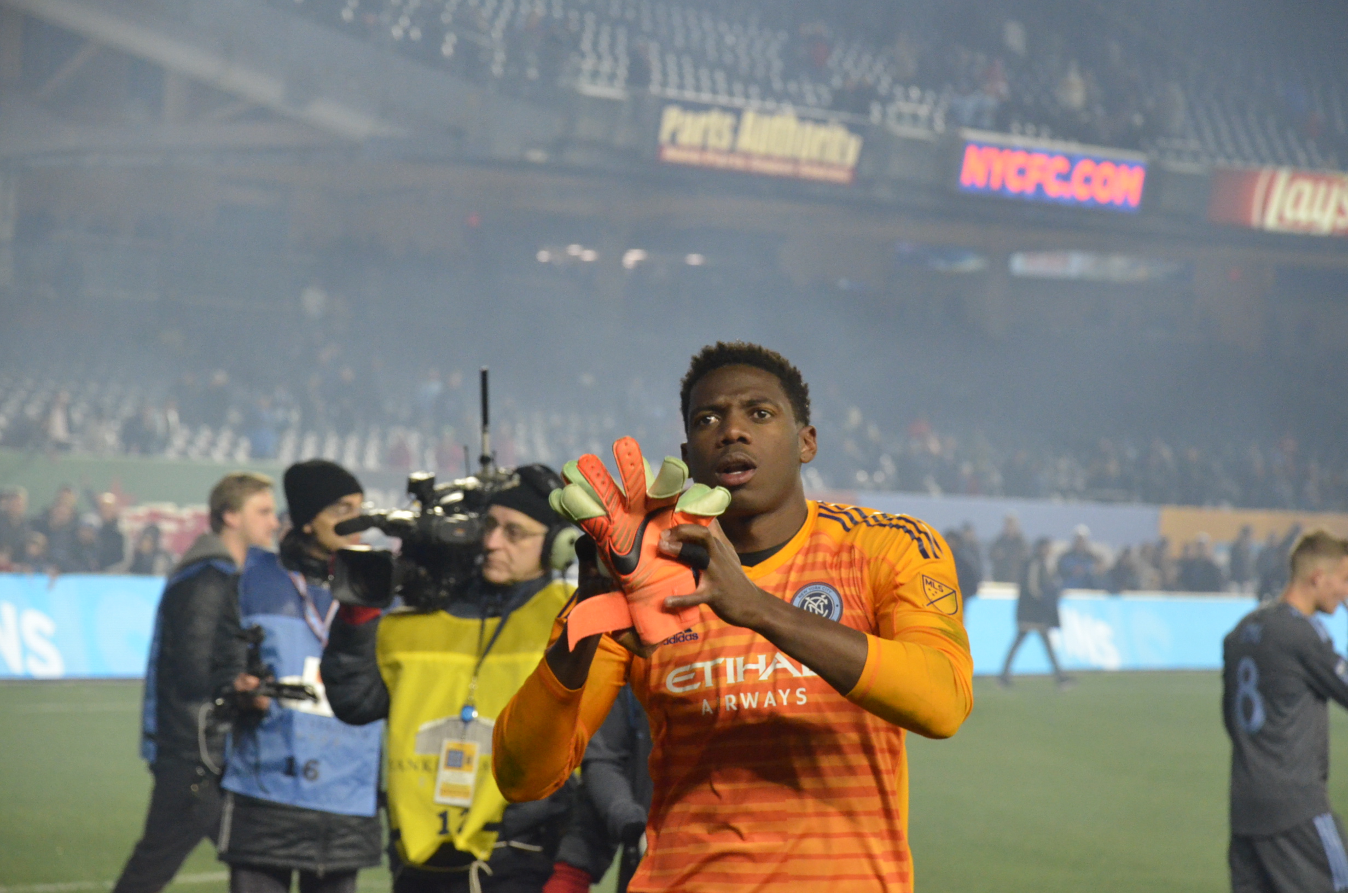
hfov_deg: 13.7
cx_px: 674
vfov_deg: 9.1
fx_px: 5605
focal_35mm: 150
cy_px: 446
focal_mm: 100
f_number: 6.3
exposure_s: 1/640
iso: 4000
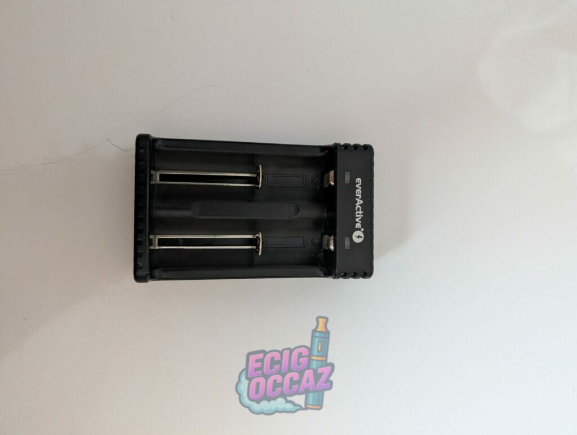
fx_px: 401
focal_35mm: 24
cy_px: 218
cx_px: 288
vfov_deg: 56.9
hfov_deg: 71.5
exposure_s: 1/100
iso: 1051
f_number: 1.68
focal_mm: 6.9
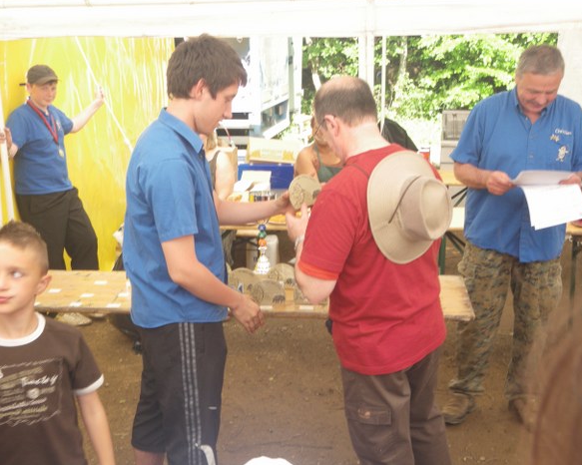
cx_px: 286
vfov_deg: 33.4
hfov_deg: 41.2
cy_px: 228
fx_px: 775
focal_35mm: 45
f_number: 4.2
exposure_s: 1/60
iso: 64
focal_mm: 7.5
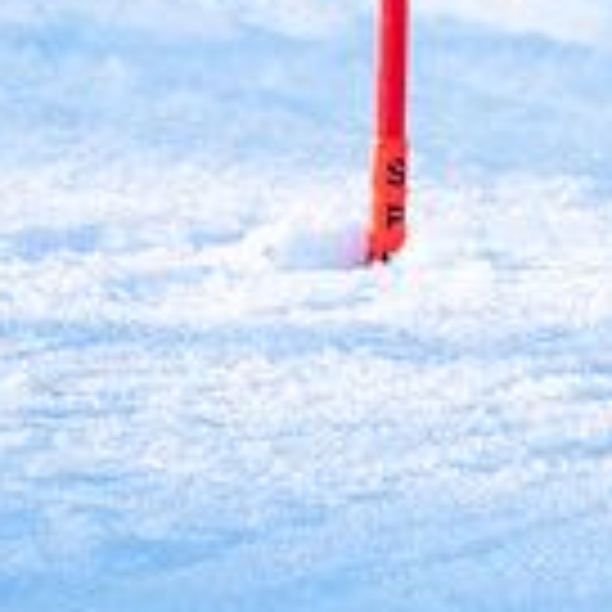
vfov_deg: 0.8
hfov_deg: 0.8
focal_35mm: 2326
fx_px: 46525
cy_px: -257
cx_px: 1120
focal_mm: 560
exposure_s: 1/2000
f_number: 8
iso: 1250
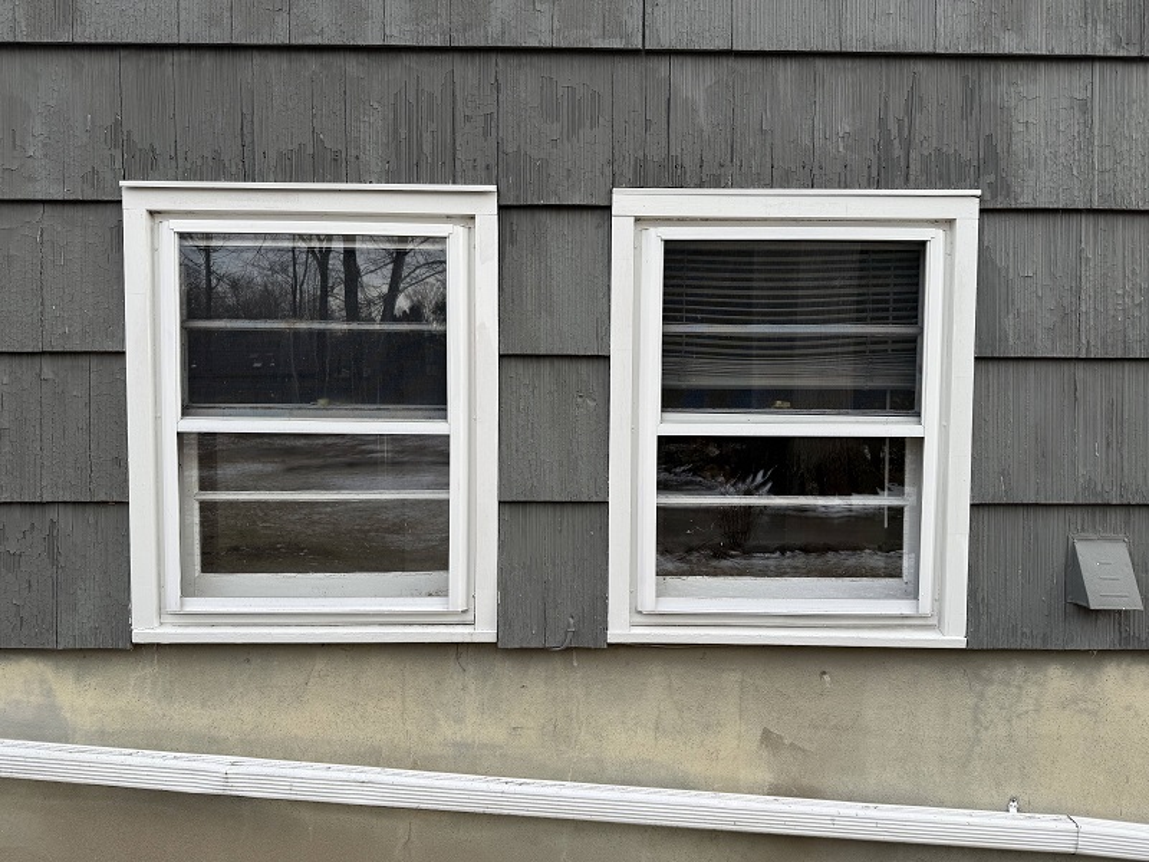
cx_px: 574
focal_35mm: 24
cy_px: 431
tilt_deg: -2.8
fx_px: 797
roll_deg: +0.7
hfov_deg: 71.6
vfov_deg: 56.8
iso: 64
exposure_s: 1/248
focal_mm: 6.76
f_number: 1.78
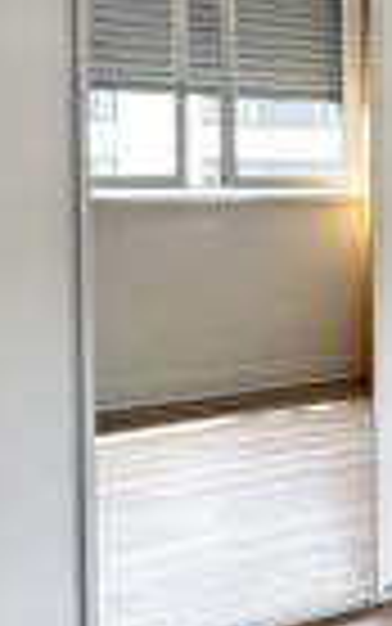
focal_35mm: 57
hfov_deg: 17.9
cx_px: 719
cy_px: 212
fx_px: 973
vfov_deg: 35.3
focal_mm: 2.22
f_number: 2.2
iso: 50
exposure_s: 1/99
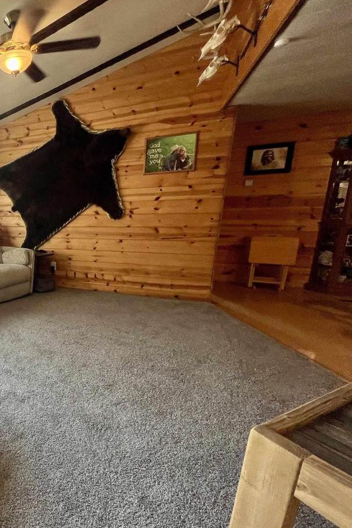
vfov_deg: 86.9
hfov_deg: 49.3
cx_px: -18
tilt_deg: -11.8
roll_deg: +1.3
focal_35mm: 19
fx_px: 279
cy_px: 266
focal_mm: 1.57
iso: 100
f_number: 1.8
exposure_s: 1/120
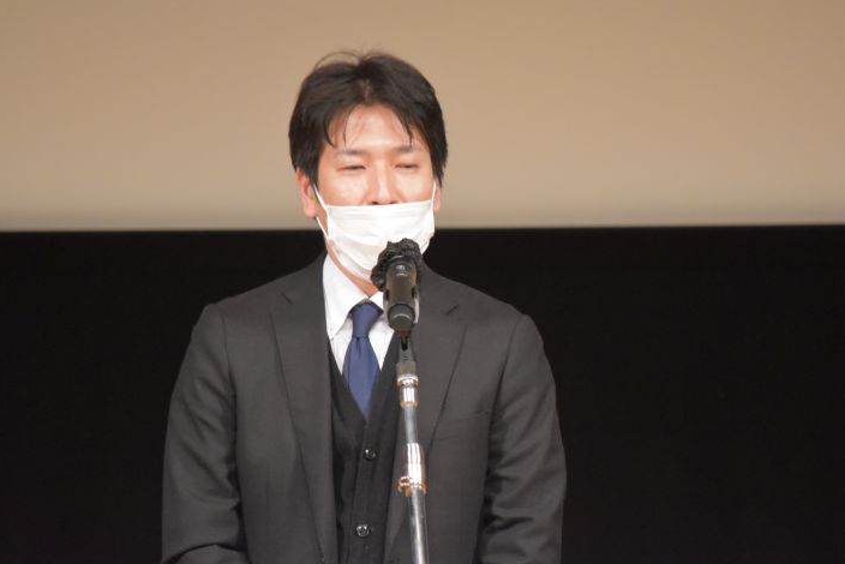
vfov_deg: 3.0
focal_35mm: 460
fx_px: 10801
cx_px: 430
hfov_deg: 4.5
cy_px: 286
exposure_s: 1/125
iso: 4500
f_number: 5.6
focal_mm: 300
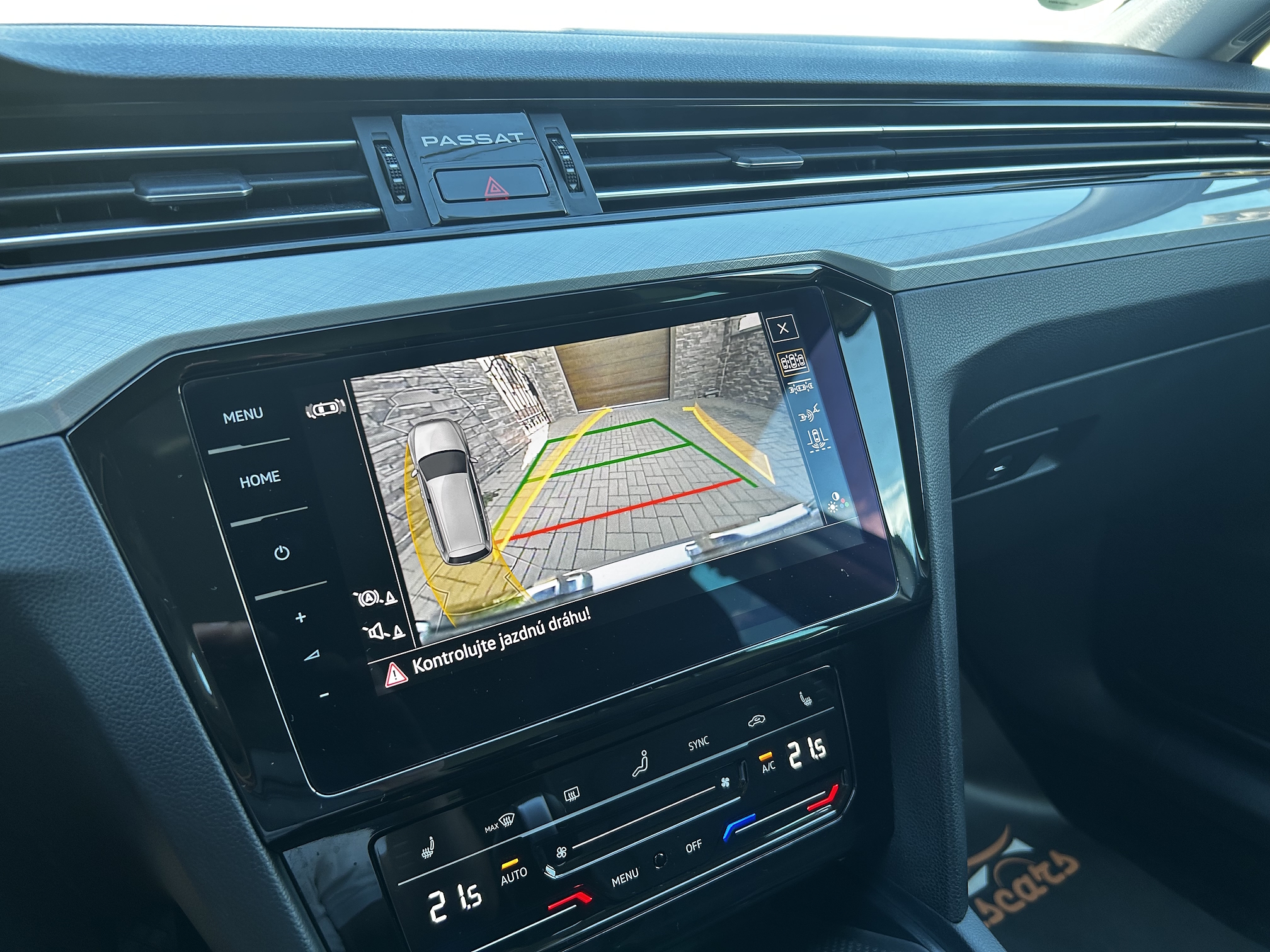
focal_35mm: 26
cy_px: 476
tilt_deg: -22.9
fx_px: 954
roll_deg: +1.2
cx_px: 635
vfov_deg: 53.1
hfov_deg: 67.3
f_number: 1.5
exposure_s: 1/121
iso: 40
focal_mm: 5.7
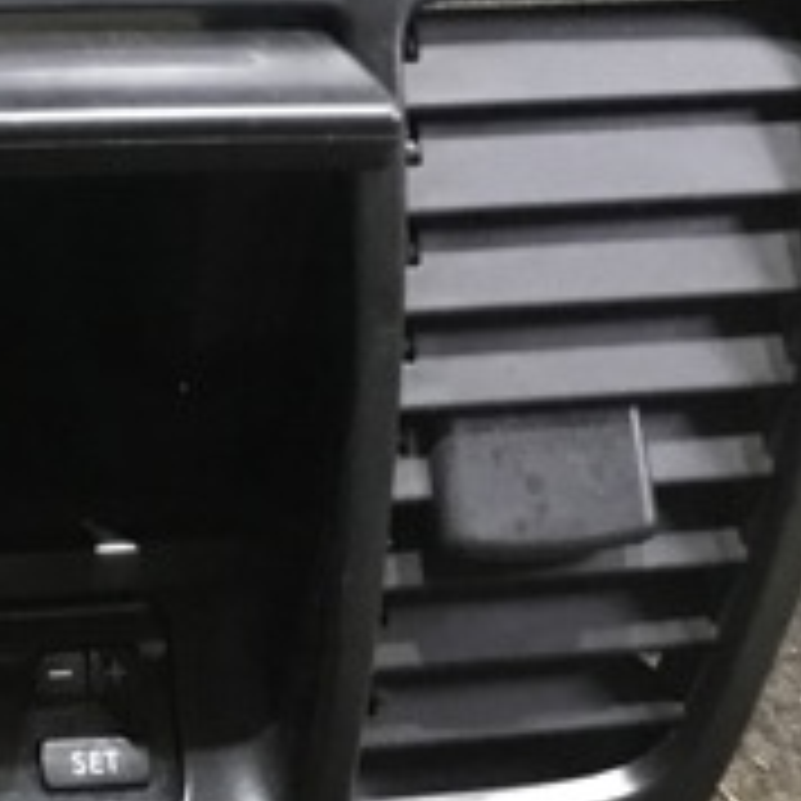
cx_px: -405
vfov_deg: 19.5
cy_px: 385
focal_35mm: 89
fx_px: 2330
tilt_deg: -55.3
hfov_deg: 17.5
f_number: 1.8
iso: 125
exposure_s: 1/4
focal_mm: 3.99
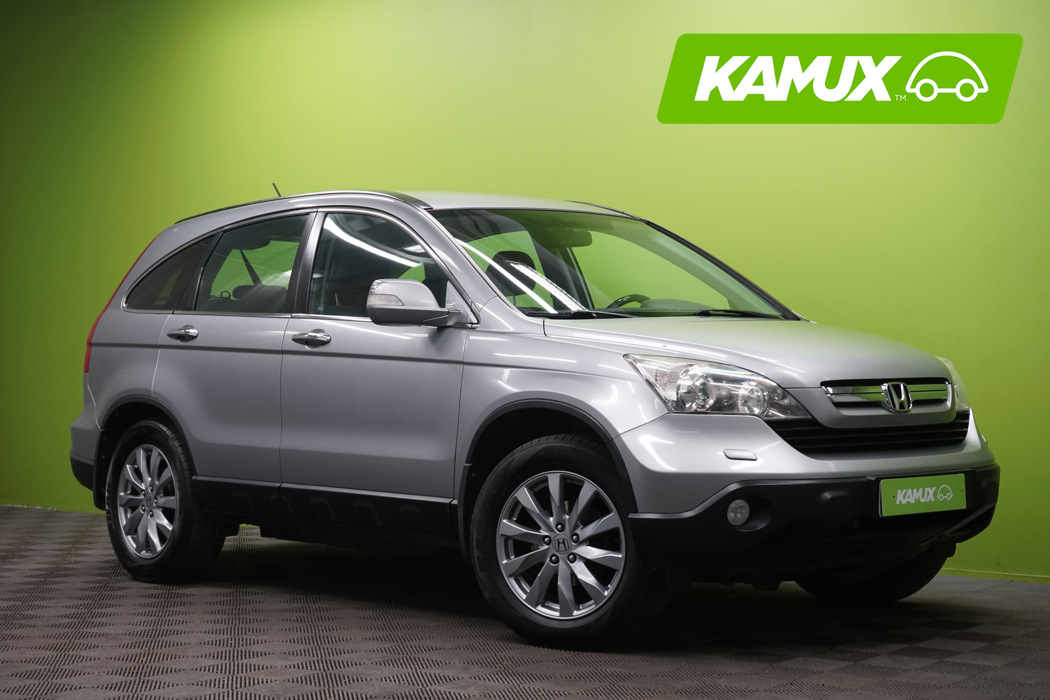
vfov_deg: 20.9
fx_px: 1896
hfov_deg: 31.0
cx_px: 525
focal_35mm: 65
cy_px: 350
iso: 1250
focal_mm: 65
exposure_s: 1/25
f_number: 8
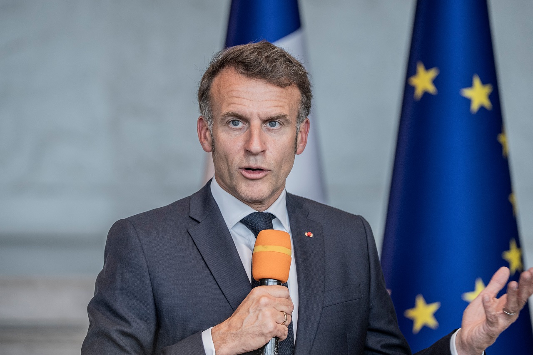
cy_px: 178
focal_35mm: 264
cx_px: 266
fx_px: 3908
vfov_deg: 5.2
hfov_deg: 7.8
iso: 1250
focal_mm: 176
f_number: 2.8
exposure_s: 1/200
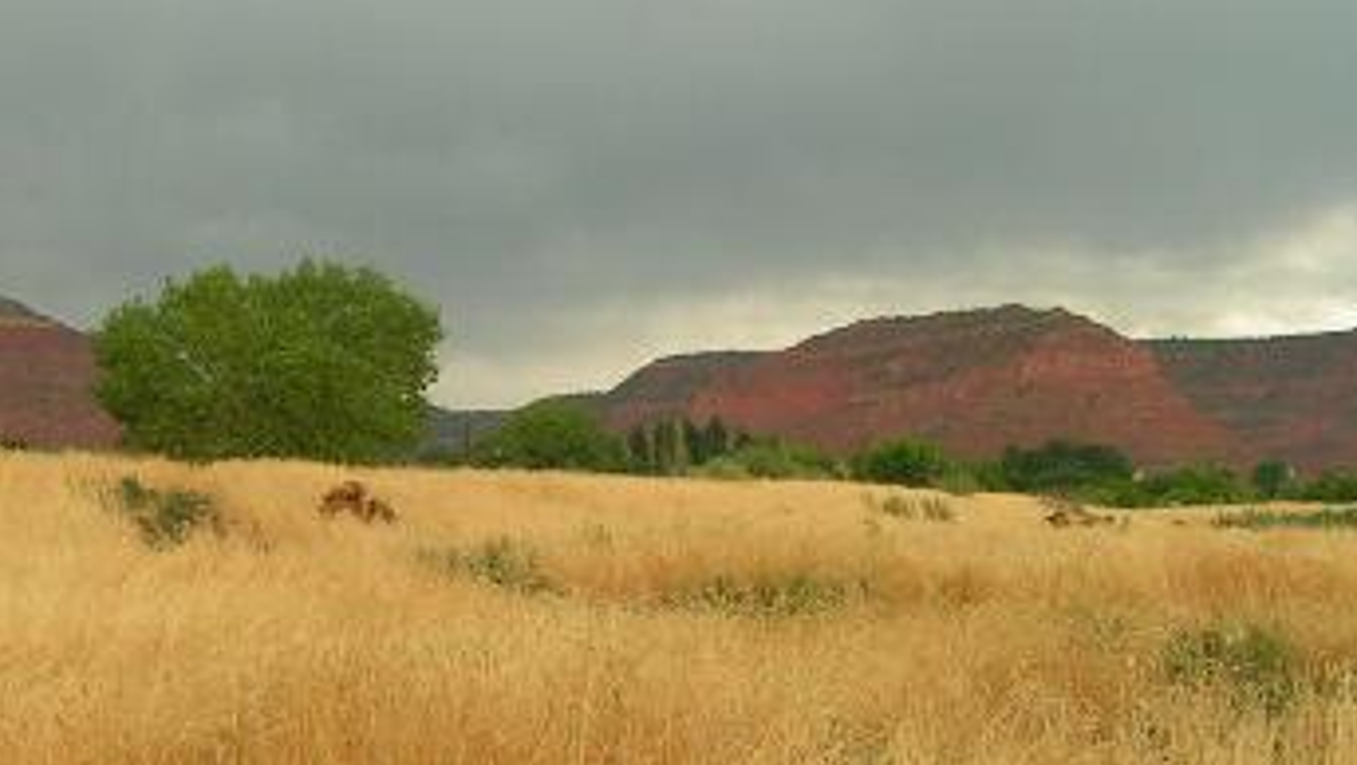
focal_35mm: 77
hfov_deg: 27.2
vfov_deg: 15.7
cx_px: 375
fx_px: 2772
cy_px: 556
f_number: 4
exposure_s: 1/80
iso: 50
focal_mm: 5.8
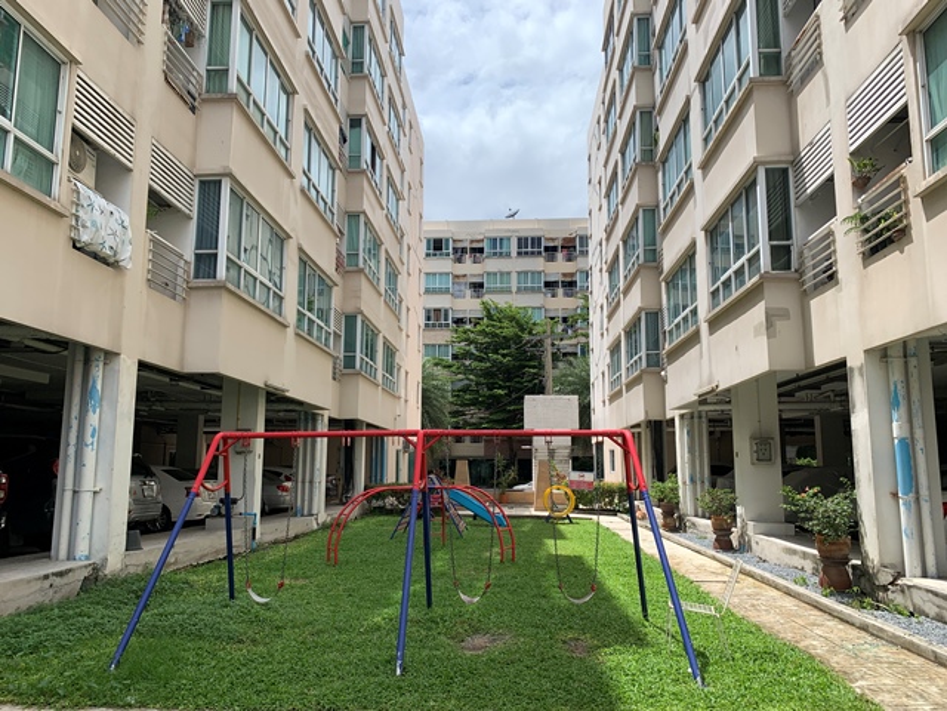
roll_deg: -0.7
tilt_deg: +8.8
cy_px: 356
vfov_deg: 53.1
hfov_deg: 67.3
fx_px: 711
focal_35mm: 26
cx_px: 474
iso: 25
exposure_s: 1/2364
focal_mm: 4.25
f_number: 1.8
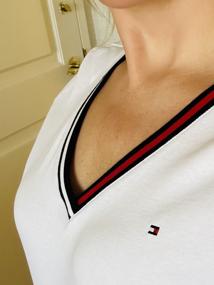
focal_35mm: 53
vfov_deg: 35.9
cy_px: 180
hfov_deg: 26.7
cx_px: 187
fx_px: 437
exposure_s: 1/60
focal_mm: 2.69
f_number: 1.9
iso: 250
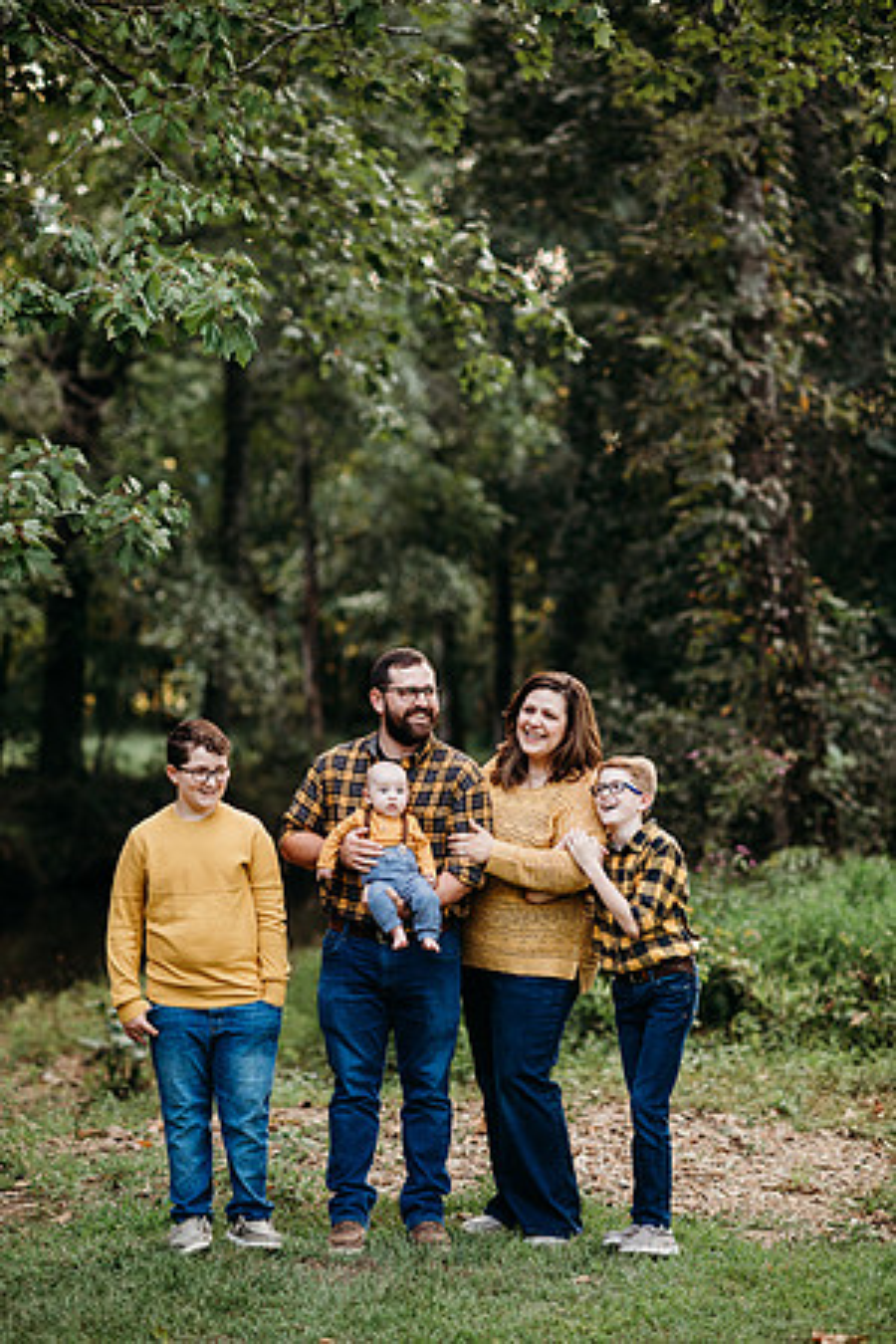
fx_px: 3173
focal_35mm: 85
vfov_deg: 23.9
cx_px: 448
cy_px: 672
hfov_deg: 16.1
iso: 125
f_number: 2.2
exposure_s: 1/200
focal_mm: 85
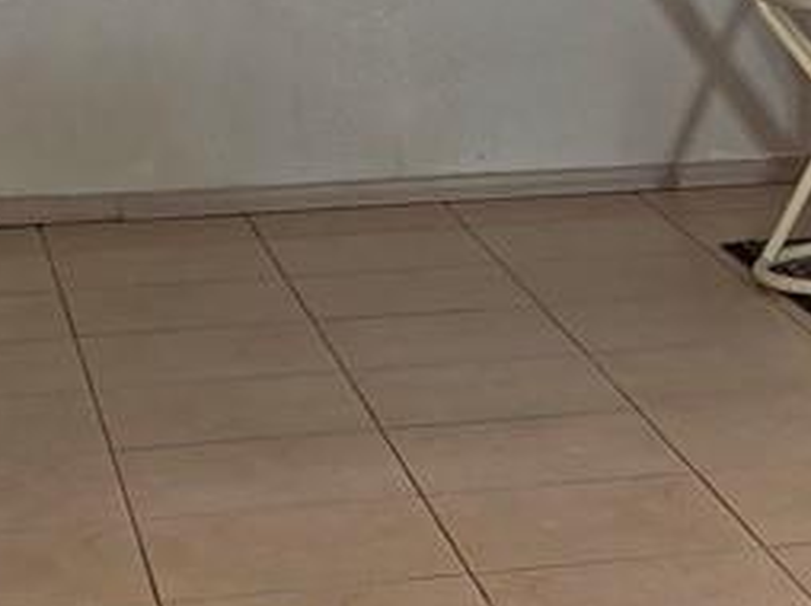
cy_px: 262
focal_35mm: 145
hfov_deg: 13.4
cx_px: 868
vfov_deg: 10.2
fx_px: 3394
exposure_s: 1/120
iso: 50
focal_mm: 6.5
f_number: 1.4
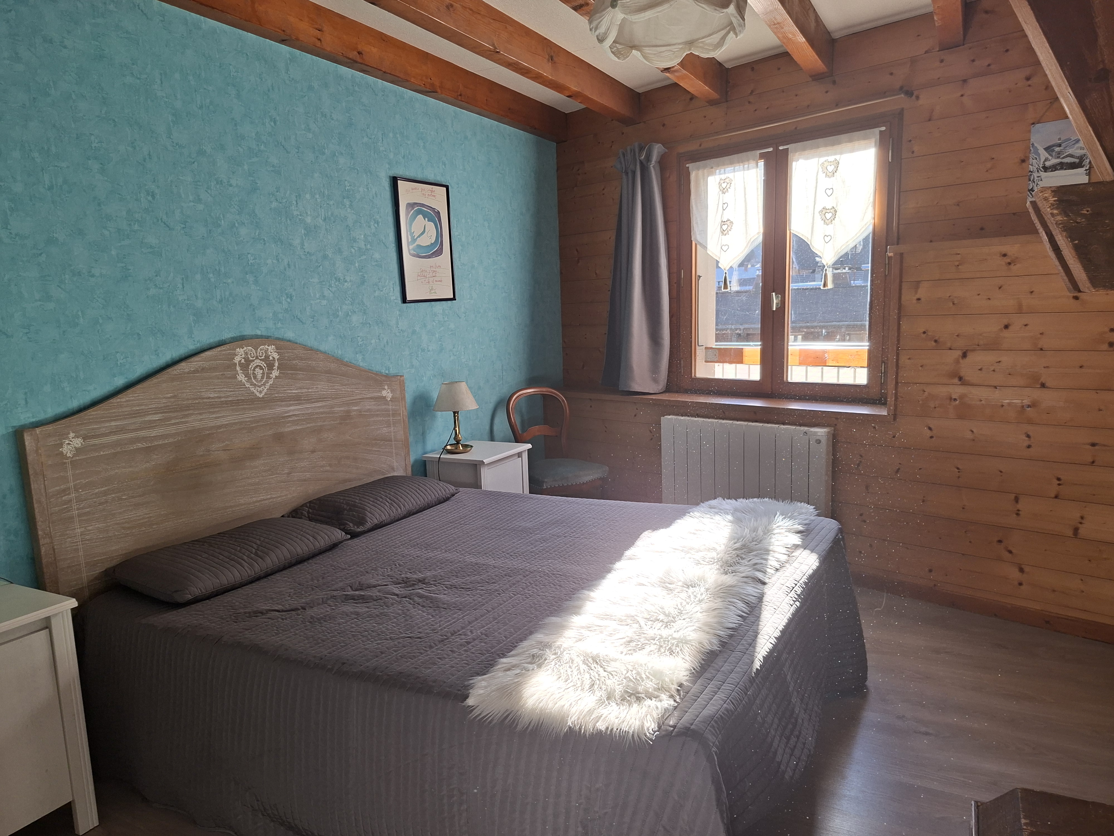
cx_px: 557
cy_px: 418
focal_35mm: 23
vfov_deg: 58.9
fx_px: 740
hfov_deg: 73.9
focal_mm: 5.54
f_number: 1.8
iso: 50
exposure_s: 1/124
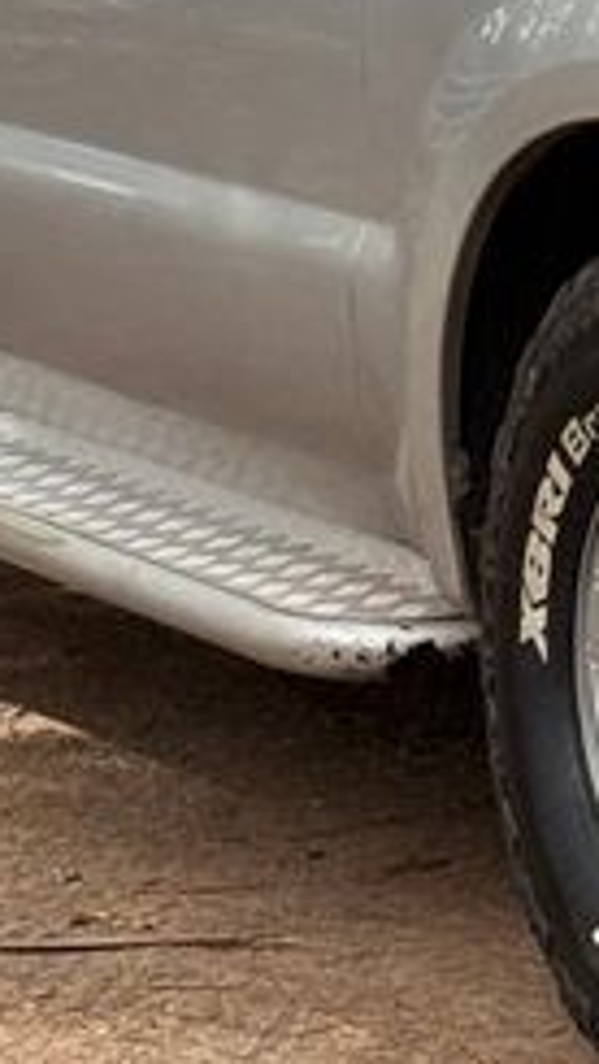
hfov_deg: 5.9
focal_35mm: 204
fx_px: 5754
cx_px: 1001
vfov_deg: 10.4
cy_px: -130
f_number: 1.78
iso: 64
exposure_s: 1/1980
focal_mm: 6.76
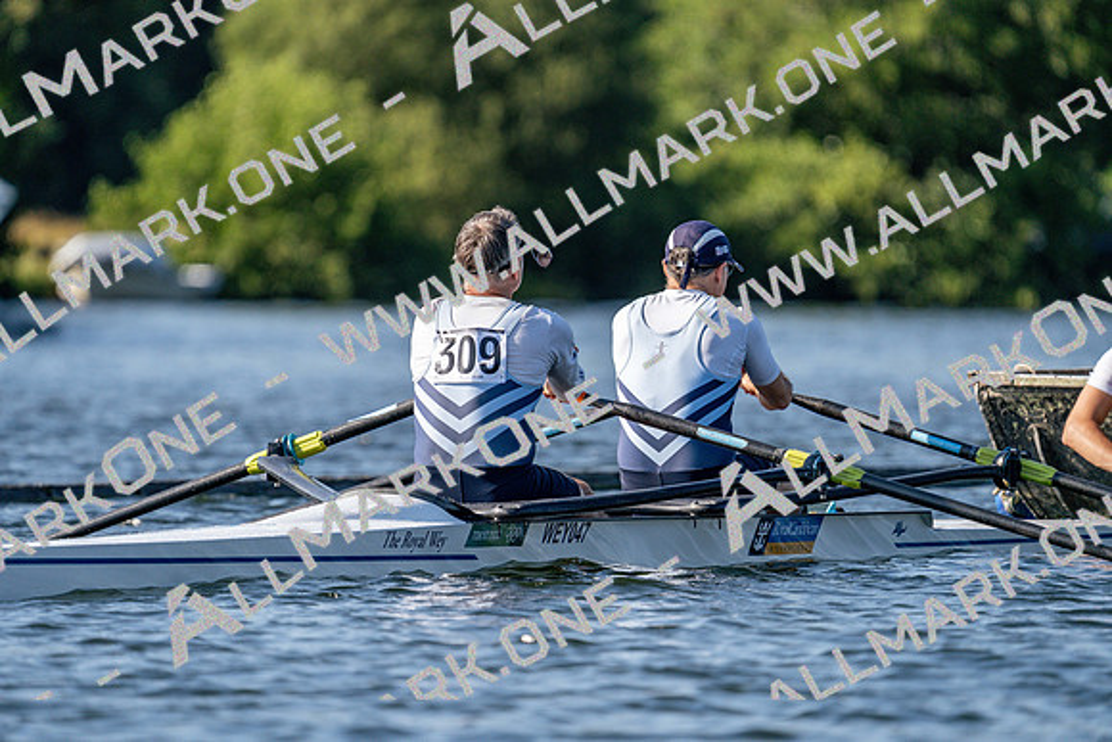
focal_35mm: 512
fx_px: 15818
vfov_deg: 2.7
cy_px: 371
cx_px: 556
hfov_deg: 4.0
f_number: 6.3
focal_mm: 512
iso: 400
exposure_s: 1/1600
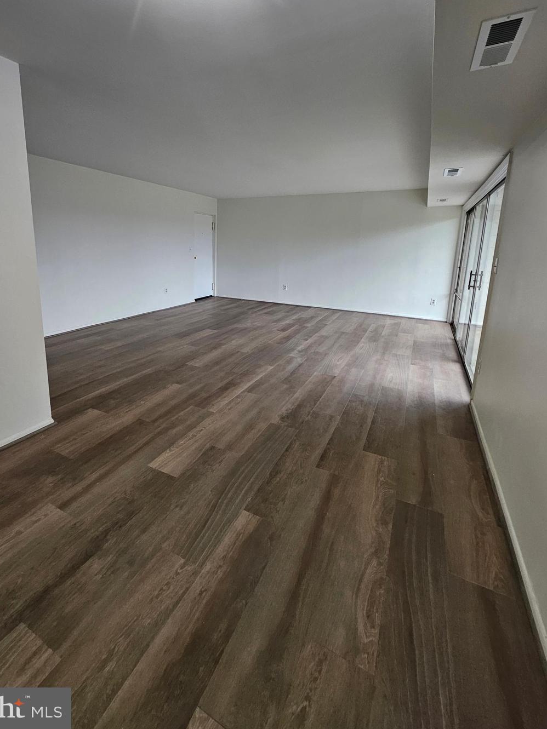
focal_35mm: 15
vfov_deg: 97.5
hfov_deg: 81.6
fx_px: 316
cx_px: 250
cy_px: 312
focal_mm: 1.74
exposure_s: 1/60
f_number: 2.2
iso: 100
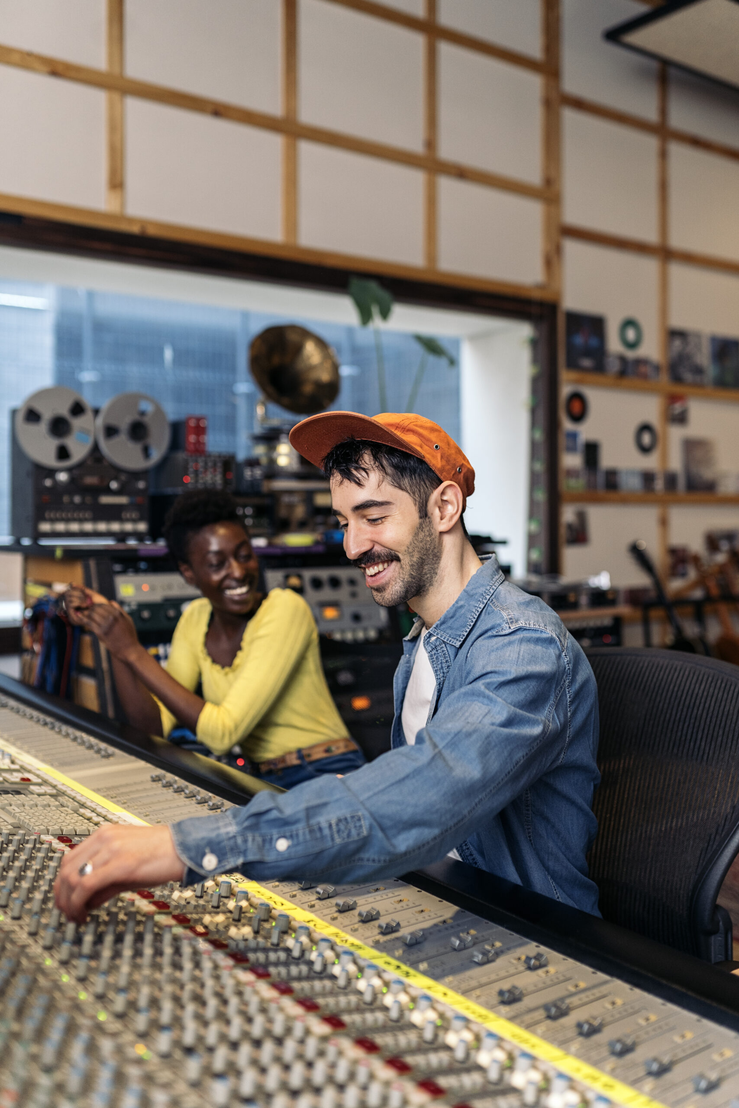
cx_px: 370
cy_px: 554
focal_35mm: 35
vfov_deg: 54.4
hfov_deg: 37.9
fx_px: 1077
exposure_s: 1/200
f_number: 2
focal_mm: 35
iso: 800
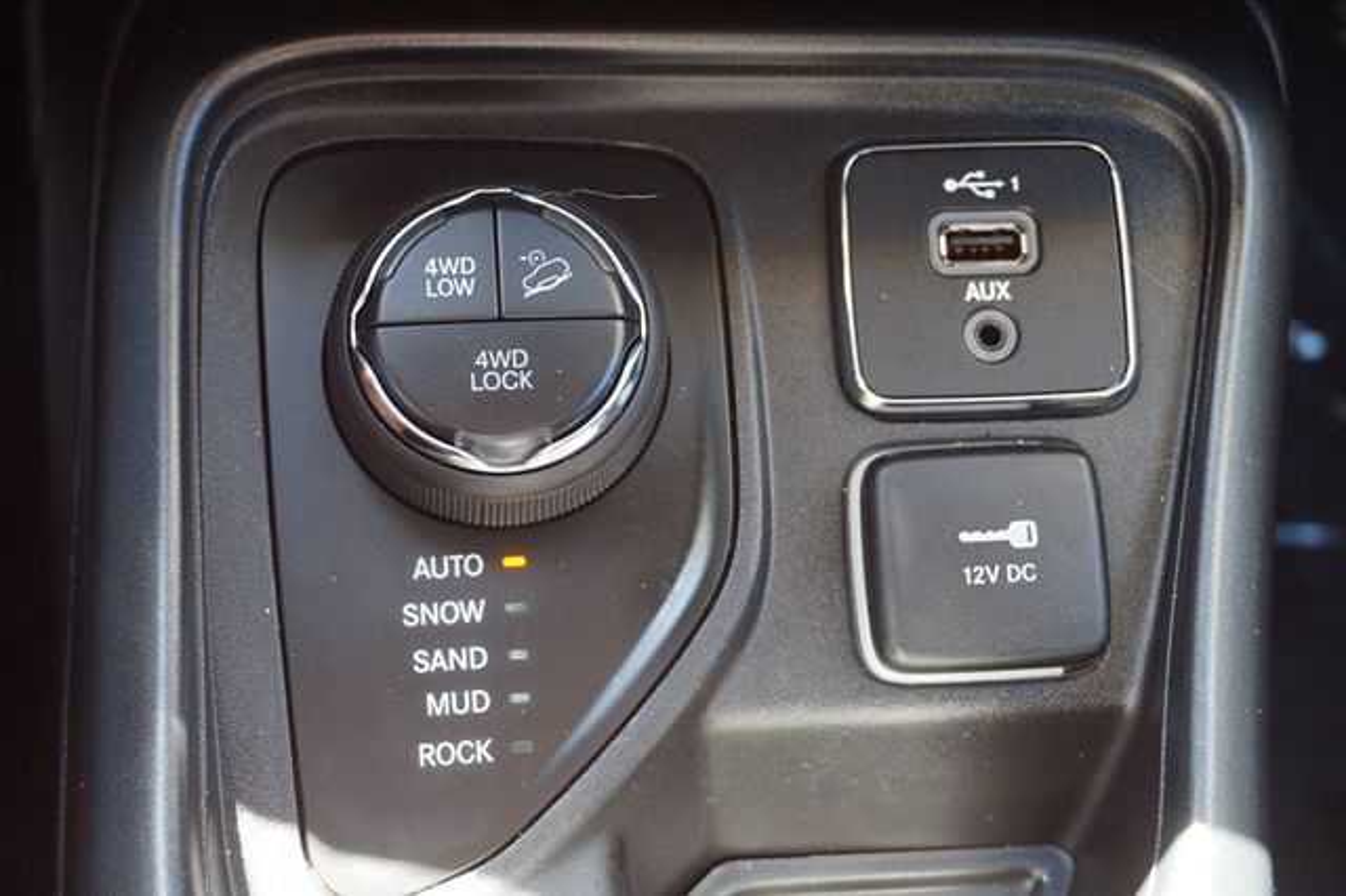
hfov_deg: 42.3
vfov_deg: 28.9
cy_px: 448
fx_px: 1738
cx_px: 673
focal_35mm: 46
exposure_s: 1/60
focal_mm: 31
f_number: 5
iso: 1000
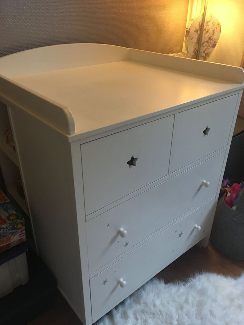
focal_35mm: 29
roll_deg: +0.9
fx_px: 273
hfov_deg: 48.2
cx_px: 122
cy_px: 162
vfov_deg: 61.7
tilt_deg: -32.6
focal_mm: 4.15
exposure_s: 1/33
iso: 200
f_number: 2.2
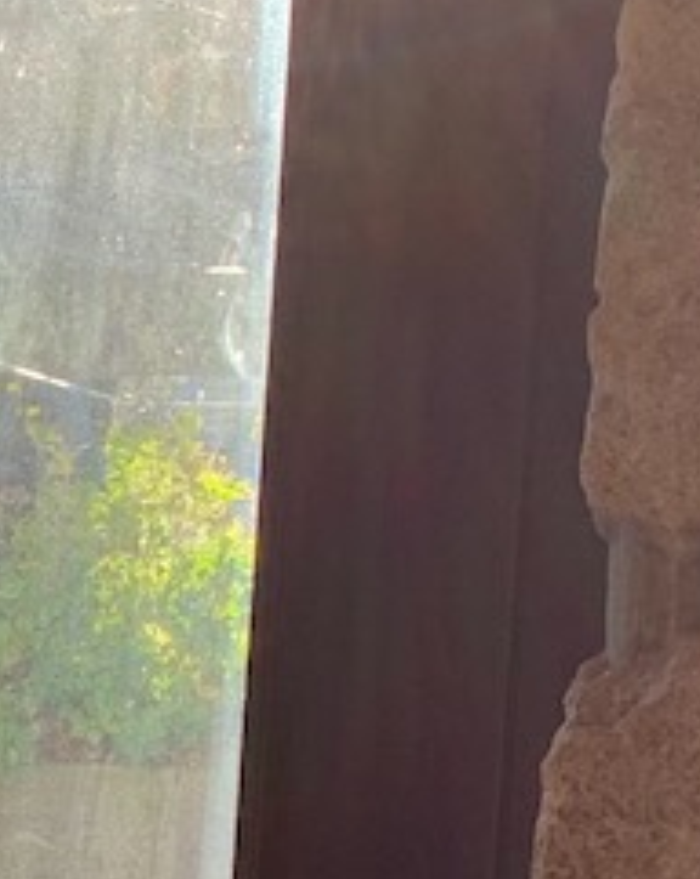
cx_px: -704
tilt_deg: -5.9
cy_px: 1083
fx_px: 3505
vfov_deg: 13.8
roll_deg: -1.8
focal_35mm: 135
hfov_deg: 10.5
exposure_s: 1/121
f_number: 1.8
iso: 32
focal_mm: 4.25
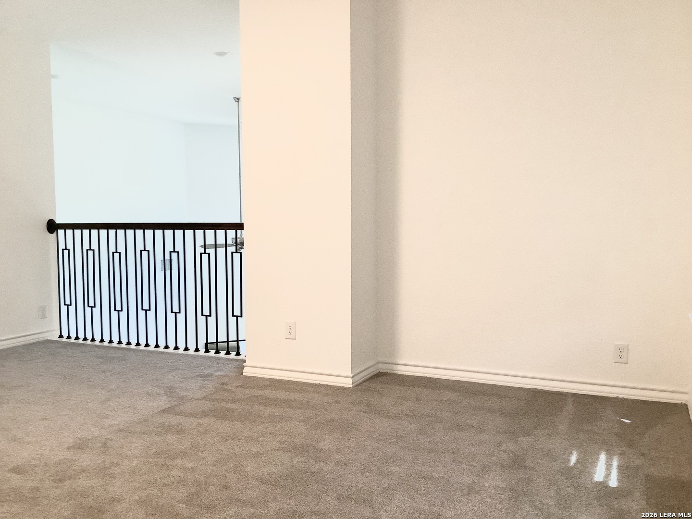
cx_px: 346
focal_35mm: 31
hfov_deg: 58.4
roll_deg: +0.0
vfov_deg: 45.4
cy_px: 260
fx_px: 620
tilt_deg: -4.0
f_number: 2.4
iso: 200
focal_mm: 3.3
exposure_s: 1/60
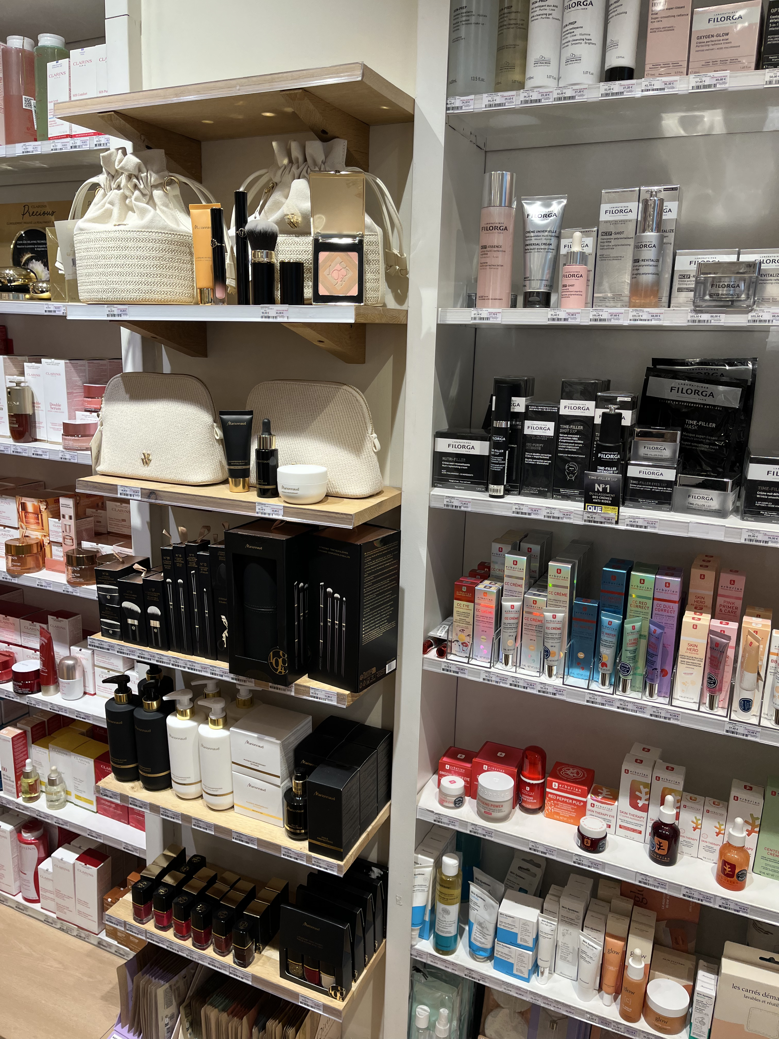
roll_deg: -0.9
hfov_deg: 53.1
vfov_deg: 67.3
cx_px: 390
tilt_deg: -14.6
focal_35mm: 26
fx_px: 780
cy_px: 520
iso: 32
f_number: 1.6
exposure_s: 1/116
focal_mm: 5.1
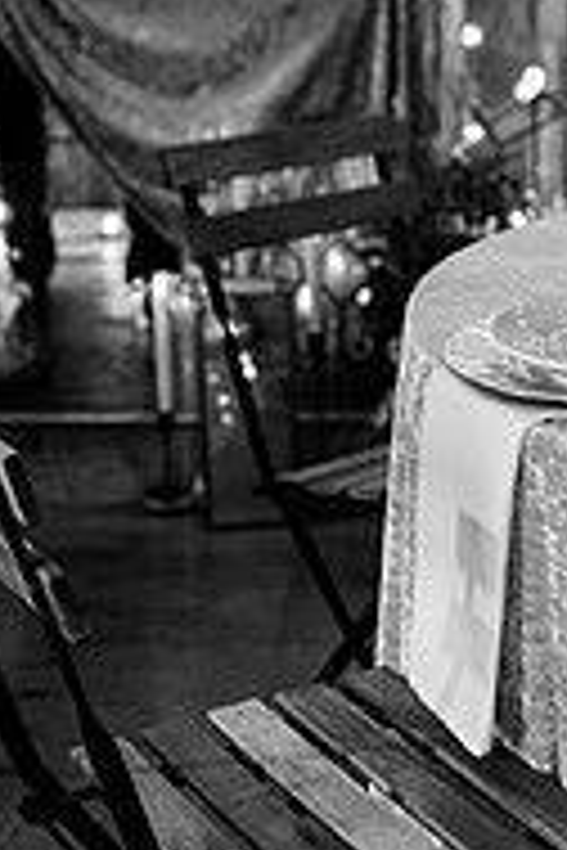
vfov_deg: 21.3
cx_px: 349
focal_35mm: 95
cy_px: 634
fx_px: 2244
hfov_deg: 14.4
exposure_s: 1/200
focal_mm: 40
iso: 1000
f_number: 3.5
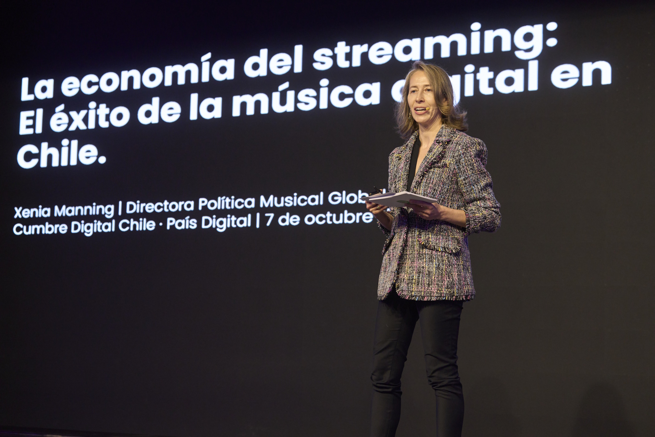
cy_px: 218
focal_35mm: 70
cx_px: 328
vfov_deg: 19.5
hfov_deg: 28.8
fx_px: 1274
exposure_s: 1/160
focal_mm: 70
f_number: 4.5
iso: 2000
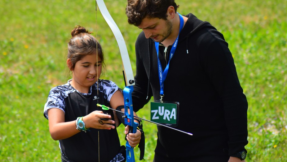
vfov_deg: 3.2
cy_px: 57
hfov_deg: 5.7
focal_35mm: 382
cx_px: 129
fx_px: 2907
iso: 200
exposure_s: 1/500
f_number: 4.8
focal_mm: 220
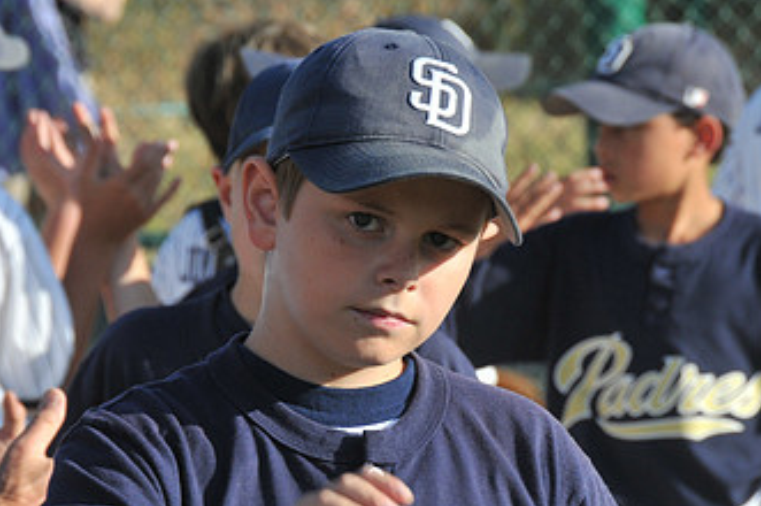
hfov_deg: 5.8
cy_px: 293
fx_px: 7494
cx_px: 313
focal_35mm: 355
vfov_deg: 3.9
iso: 400
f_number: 11
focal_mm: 135
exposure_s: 1/500
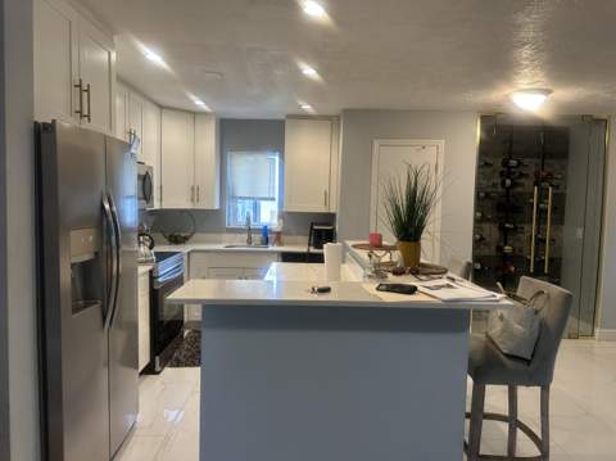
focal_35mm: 24
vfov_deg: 56.7
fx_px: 427
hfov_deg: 71.7
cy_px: 230
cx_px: 308
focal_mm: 6.86
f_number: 1.78
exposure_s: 1/120
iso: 160
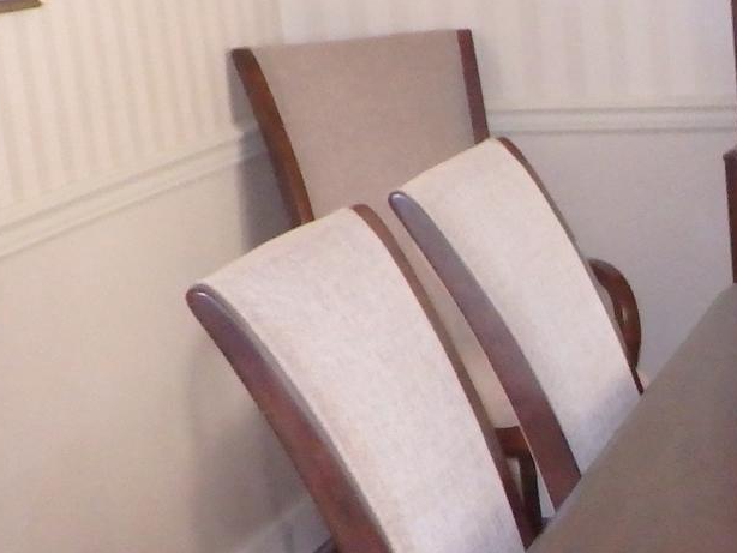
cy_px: 477
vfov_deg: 14.7
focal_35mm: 100
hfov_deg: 17.6
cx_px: 1118
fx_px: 2130
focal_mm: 5.5
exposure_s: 1/30
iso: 1000
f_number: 3.3
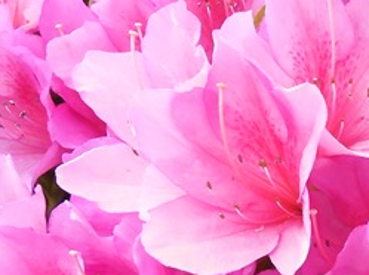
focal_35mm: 52
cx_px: 284
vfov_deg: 27.1
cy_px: 241
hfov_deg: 35.9
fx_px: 554
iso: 100
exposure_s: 1/400
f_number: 3.4
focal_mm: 4.3
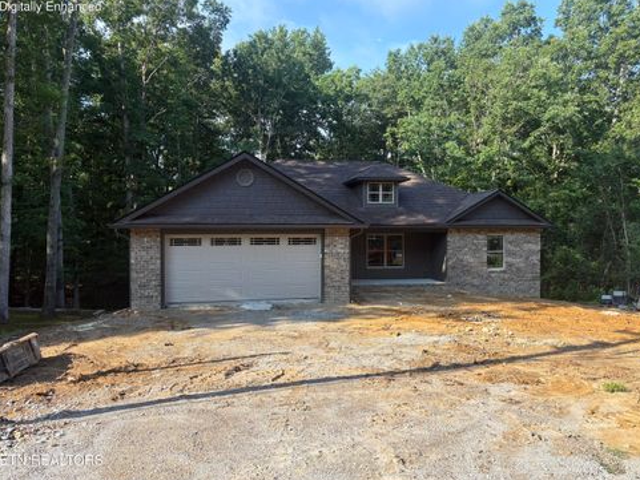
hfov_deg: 65.3
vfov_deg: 51.4
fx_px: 499
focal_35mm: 27
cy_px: 233
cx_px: 330
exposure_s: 1/1099
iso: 50
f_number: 1.6
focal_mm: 5.96
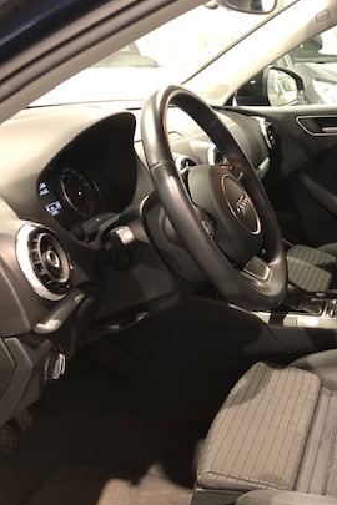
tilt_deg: -20.0
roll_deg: -0.7
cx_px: 358
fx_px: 646
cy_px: 291
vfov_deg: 42.6
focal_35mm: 46
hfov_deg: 27.1
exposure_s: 1/4
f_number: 1.8
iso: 100
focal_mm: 3.99
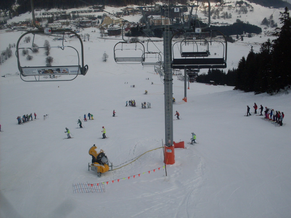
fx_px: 319
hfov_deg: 49.0
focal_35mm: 38
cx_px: 146
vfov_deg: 37.7
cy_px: 109
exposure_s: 1/250
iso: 80
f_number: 8.4
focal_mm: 6.3
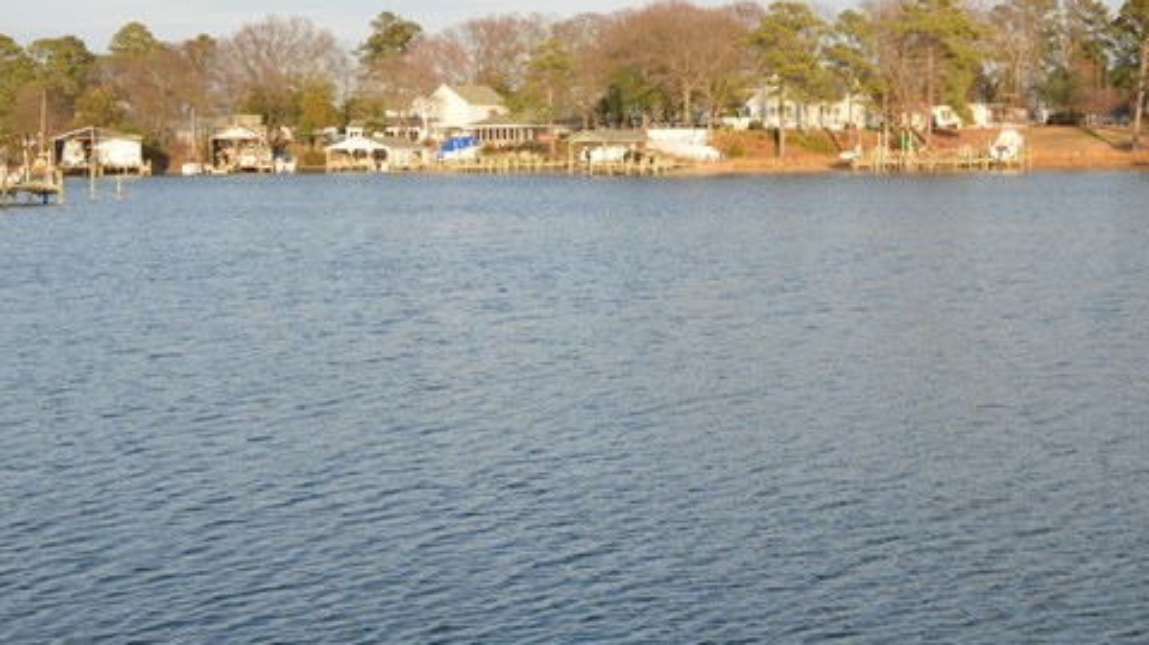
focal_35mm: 57
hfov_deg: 36.6
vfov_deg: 21.1
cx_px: 534
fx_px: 1736
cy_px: 340
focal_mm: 16
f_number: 6.3
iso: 100
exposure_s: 1/200
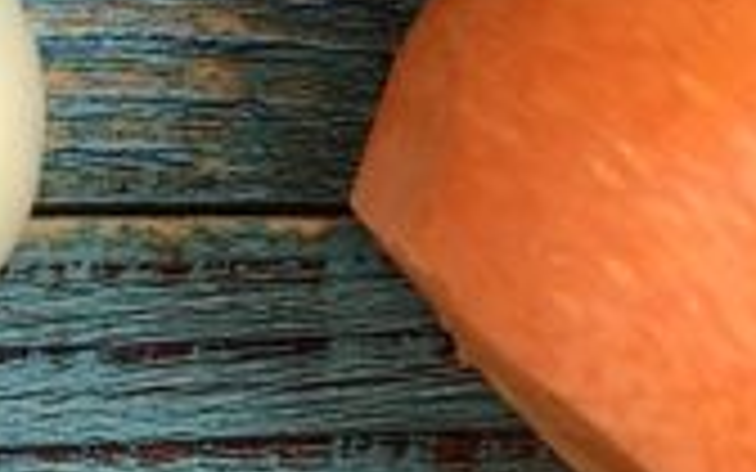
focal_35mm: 181
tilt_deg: -79.6
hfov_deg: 11.4
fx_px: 3729
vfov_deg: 6.8
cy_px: -710
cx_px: -94
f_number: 1.8
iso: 32
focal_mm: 4
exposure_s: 1/100
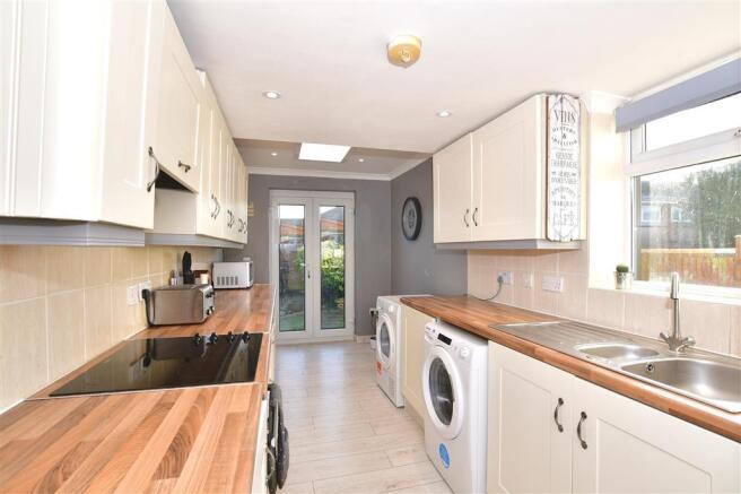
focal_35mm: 15
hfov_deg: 100.4
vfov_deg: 77.3
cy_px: 247
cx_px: 370
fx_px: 309
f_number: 8
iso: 200
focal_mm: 10
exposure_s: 1/50
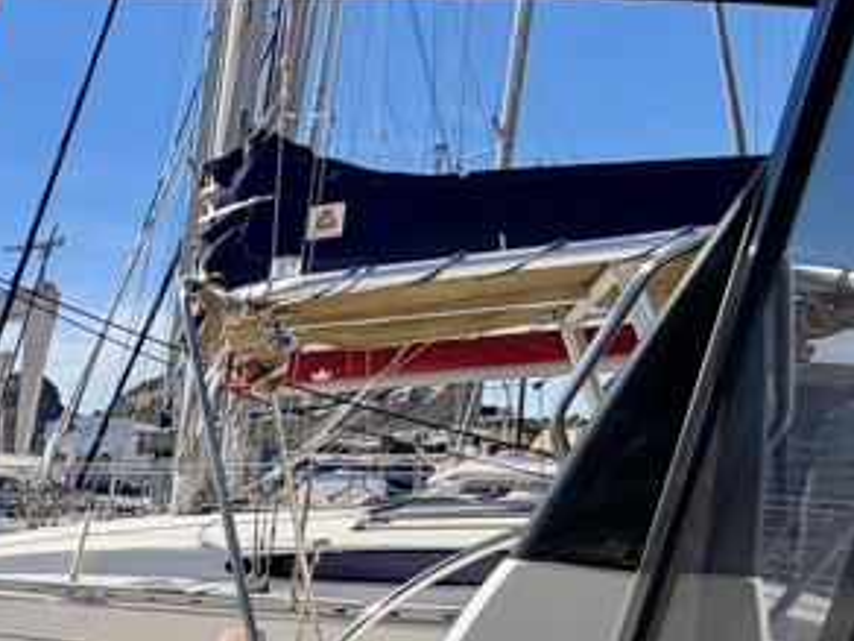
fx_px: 1135
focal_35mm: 46
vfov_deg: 27.1
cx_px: -360
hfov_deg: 29.3
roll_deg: +0.0
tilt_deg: -15.2
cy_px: 808
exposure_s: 1/1050
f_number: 2.2
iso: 20
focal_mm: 2.22
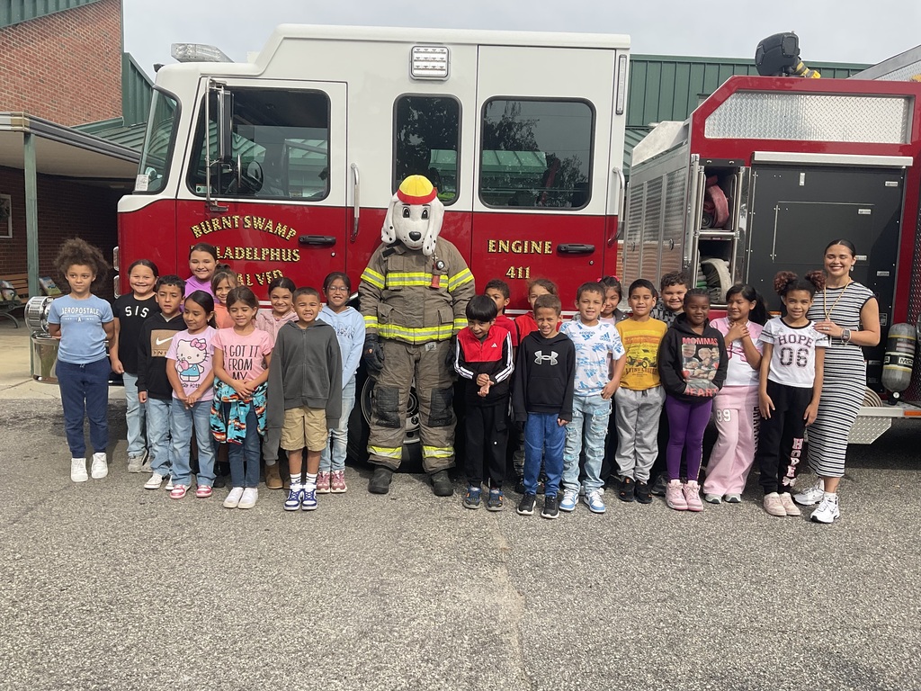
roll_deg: -2.4
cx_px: 460
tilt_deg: -6.9
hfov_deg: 61.7
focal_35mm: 29
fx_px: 772
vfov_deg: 48.2
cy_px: 346
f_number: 1.8
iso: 16
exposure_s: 1/962
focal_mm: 3
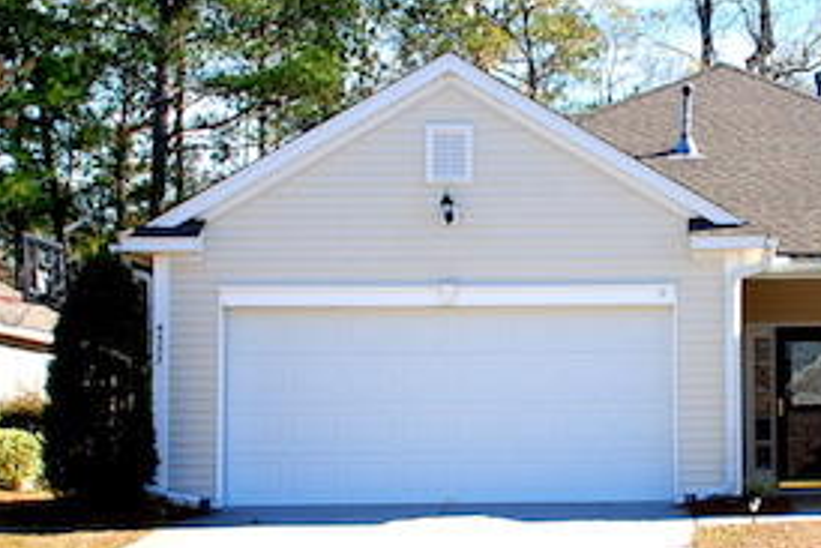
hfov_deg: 21.8
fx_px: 2076
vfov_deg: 15.0
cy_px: 290
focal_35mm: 91
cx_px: 761
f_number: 9
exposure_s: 1/320
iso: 400
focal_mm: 26
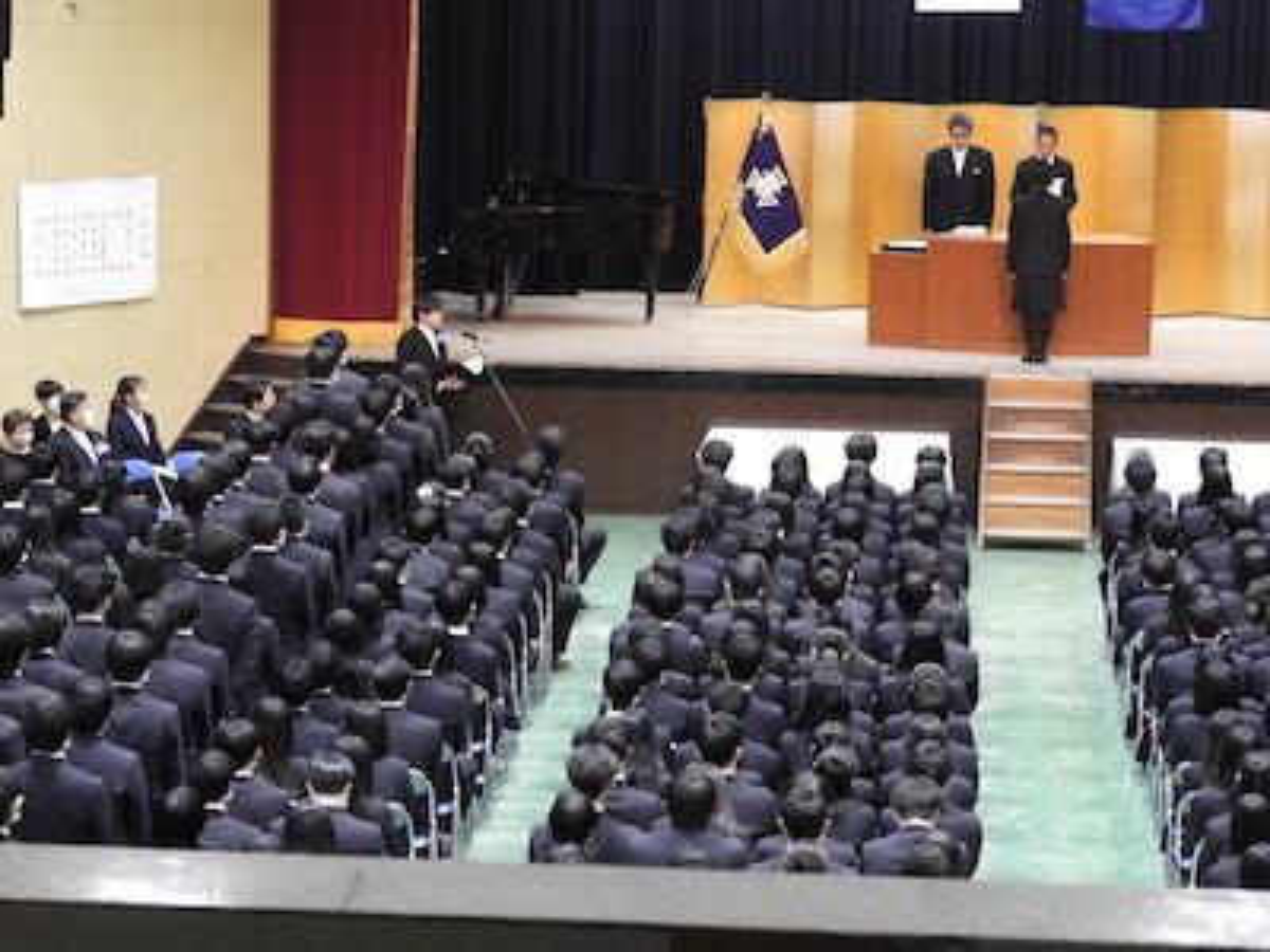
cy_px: 476
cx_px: 635
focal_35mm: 115
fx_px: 4219
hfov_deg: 17.1
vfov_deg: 12.9
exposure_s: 1/15
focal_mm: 20.6
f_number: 5
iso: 800
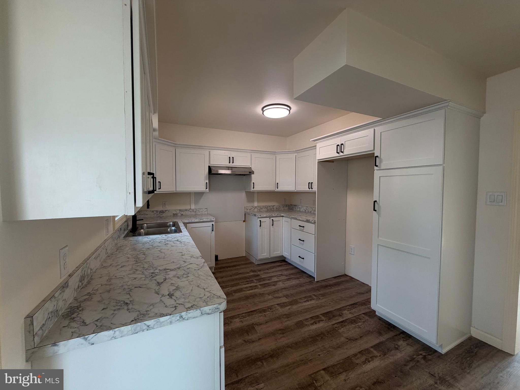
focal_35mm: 14
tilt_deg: -2.4
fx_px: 210
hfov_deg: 102.1
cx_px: 260
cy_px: 195
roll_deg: +0.3
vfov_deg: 85.7
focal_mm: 2.22
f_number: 2.2
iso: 125
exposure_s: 1/120
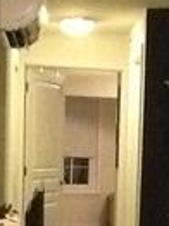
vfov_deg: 15.0
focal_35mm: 129
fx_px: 841
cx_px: 198
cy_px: 228
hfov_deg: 11.3
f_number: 2.4
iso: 640
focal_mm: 2.03
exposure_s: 1/15
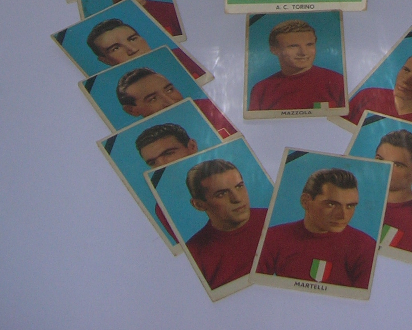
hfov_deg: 20.4
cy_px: -240
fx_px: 1134
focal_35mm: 93
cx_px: 329
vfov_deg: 14.7
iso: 50
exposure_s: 1/60.1
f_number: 2.9
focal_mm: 5.7
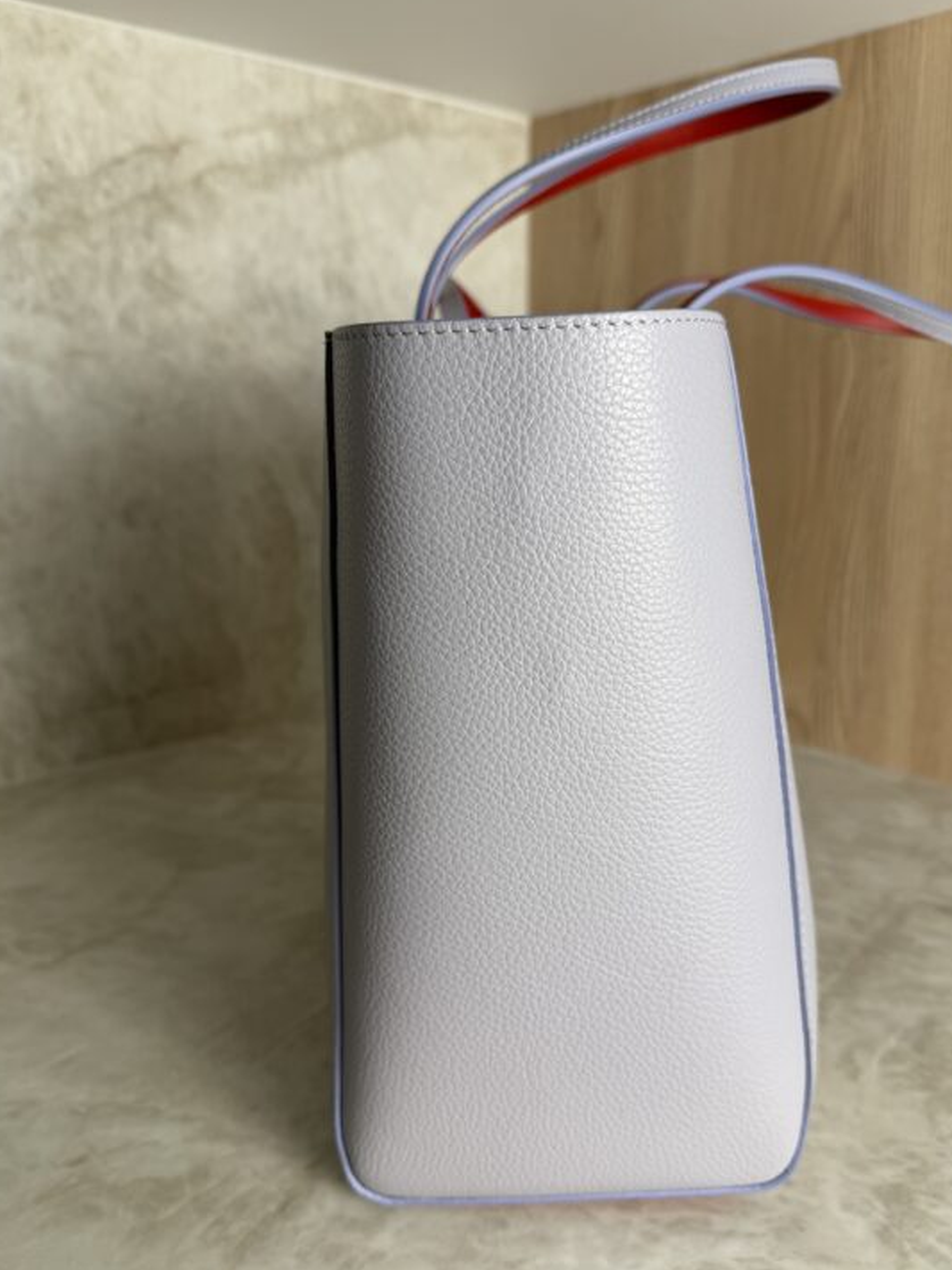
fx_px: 990
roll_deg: -0.5
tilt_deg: -15.2
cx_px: 514
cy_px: 661
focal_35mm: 27
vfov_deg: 65.3
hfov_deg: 51.3
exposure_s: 1/120
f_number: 1.78
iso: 80
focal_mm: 6.76
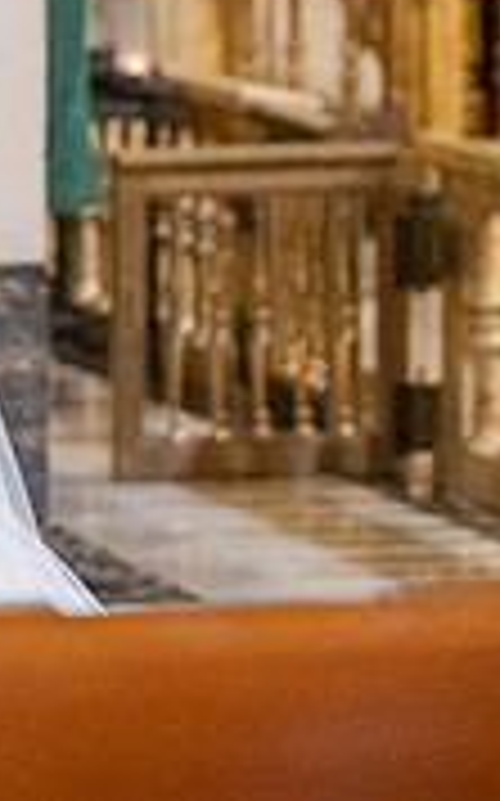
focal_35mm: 302
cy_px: -61
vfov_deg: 6.9
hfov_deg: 4.3
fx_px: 6595
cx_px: -423
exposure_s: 1/200
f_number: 4
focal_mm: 91
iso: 3200
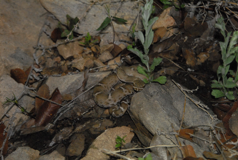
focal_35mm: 112
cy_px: 80
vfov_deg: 12.2
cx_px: 119
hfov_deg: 18.1
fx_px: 745
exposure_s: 1/40
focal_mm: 75
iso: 1600
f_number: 5.6
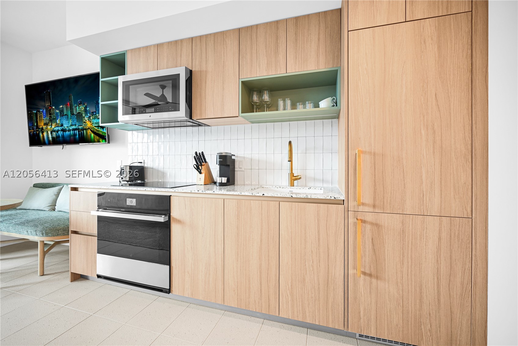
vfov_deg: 81.2
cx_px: 259
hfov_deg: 104.2
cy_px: 173
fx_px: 201
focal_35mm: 14
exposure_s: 1/15
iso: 320
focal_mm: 14
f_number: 4
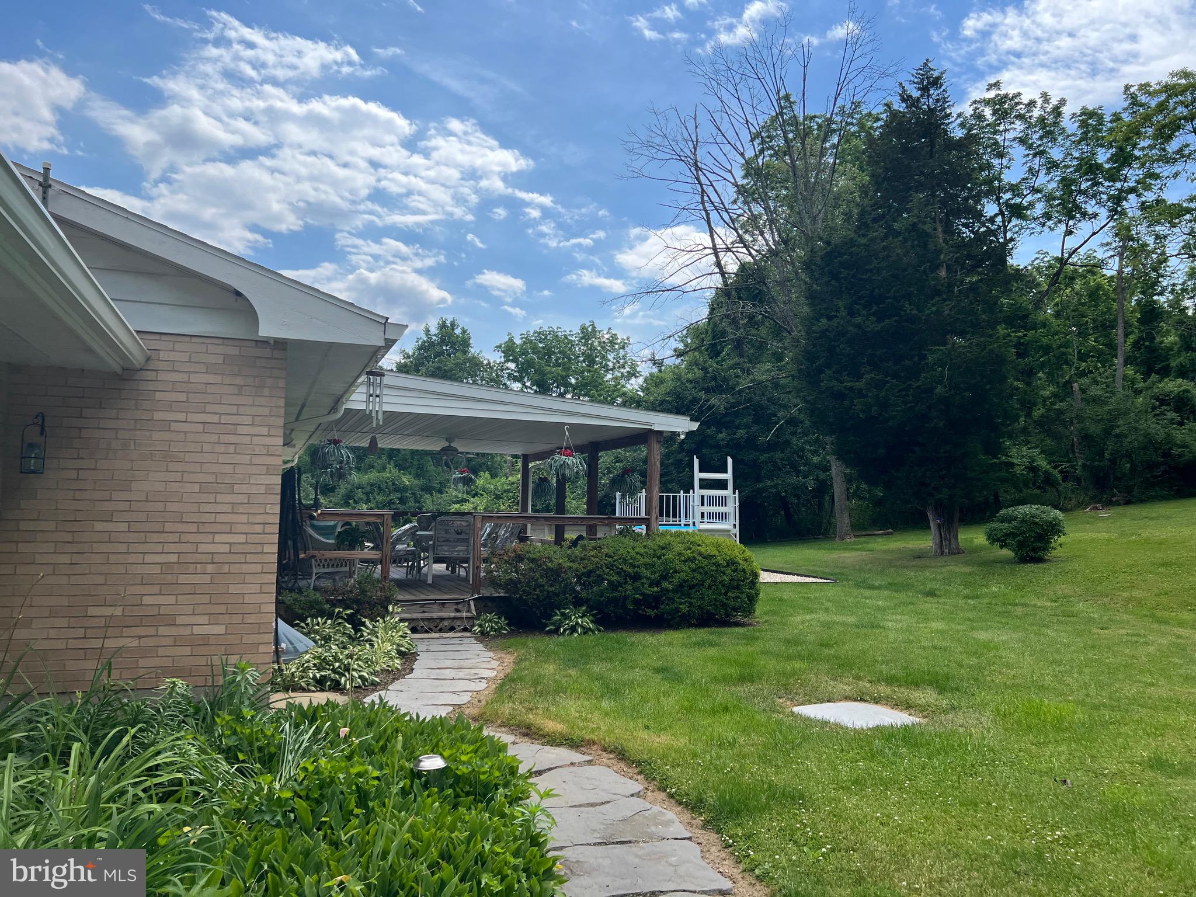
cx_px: 598
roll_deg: -0.4
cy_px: 448
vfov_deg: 53.1
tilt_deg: +1.9
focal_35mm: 26
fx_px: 898
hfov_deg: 67.3
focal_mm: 5.7
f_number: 1.5
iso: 50
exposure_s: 1/5587
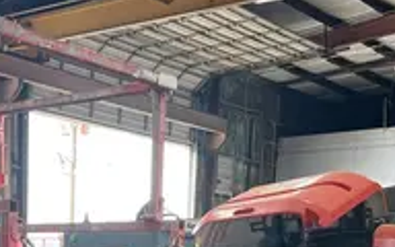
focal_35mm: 79
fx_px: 850
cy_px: 404
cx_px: 93
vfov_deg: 14.9
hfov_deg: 25.8
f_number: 1.6
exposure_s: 1/60
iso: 80
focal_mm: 5.1
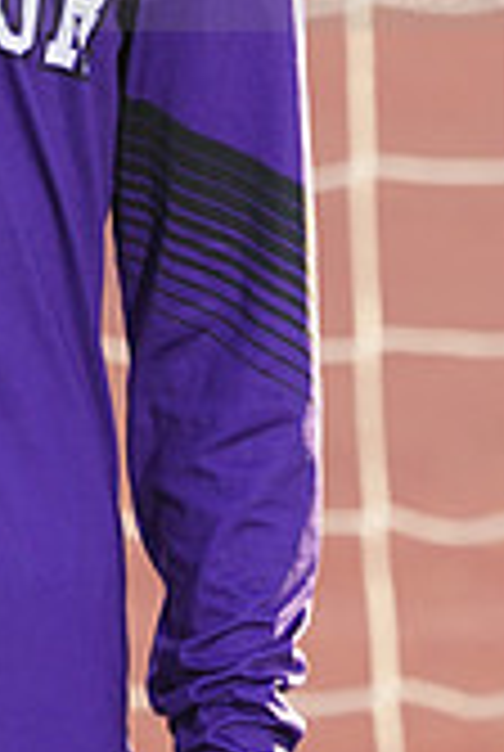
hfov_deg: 1.3
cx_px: -209
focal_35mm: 1081
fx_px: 22606
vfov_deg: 1.9
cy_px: -113
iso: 400
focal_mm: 312
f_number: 8
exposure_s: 1/250
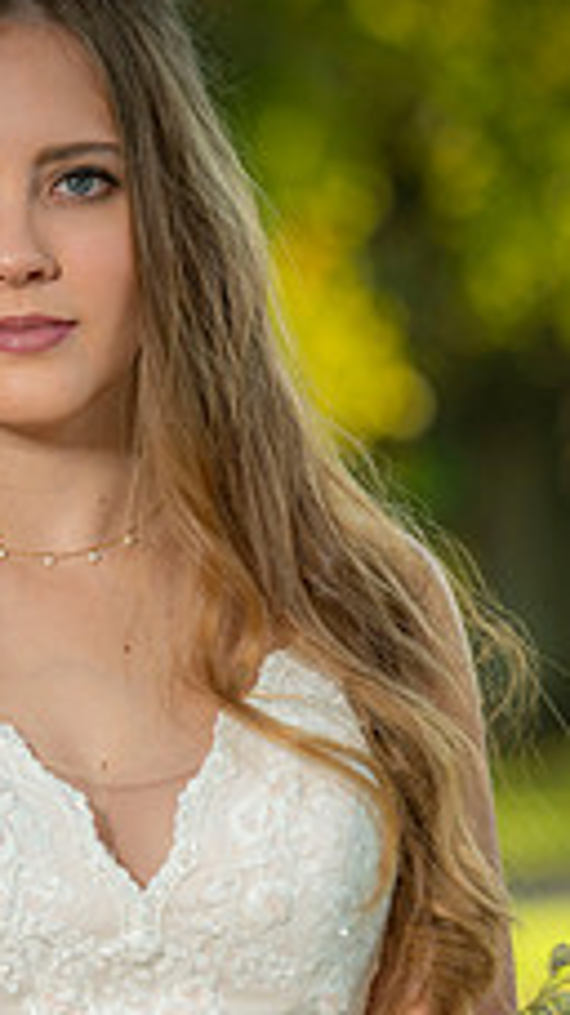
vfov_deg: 7.0
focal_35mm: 310
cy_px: 890
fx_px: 8342
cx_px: 114
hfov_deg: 3.9
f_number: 4
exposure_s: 1/250
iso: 100
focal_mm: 150
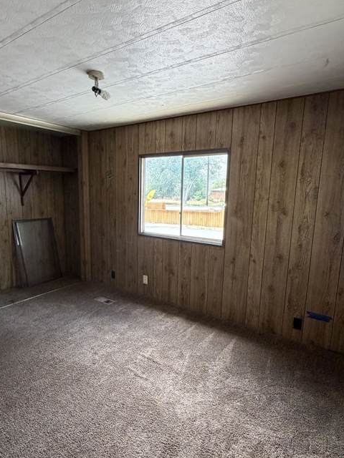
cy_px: 235
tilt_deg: -8.9
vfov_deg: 79.0
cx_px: 150
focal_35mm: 21
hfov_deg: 63.2
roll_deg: -1.0
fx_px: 278
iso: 250
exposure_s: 1/121
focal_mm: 2.22
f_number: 2.2
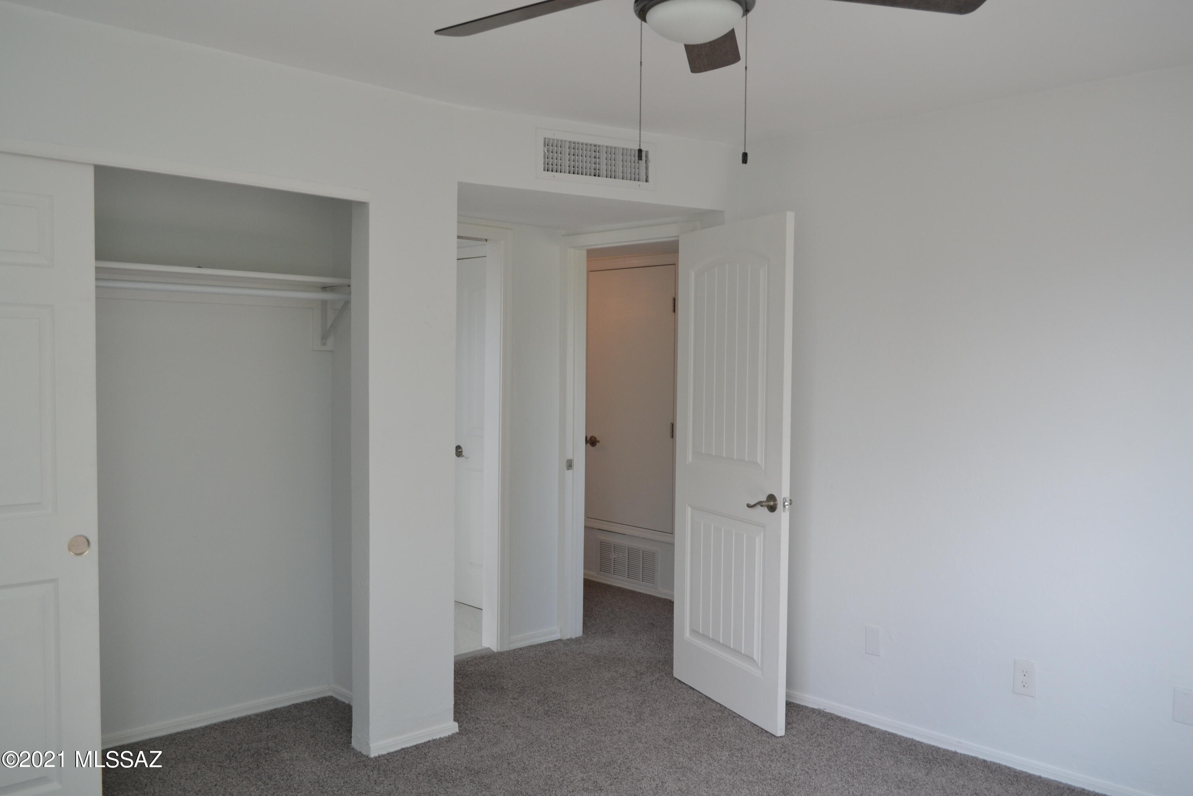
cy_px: 398
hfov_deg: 61.9
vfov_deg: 43.6
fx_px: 994
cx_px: 596
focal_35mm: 30
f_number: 5
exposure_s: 1/100
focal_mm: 20
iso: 400
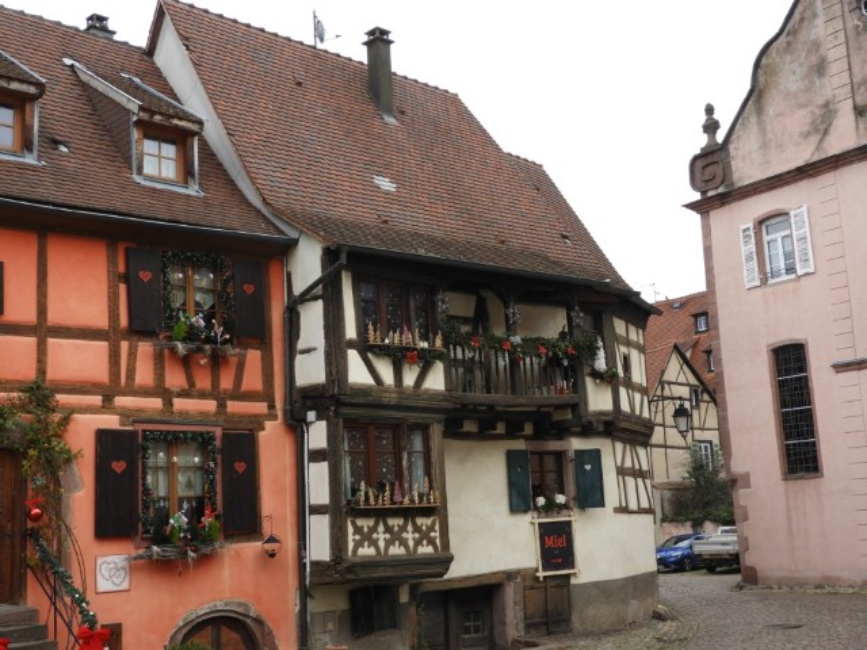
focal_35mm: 45
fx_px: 1127
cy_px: 325
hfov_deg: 42.1
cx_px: 434
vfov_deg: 32.2
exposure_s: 1/60
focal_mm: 8.1
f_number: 4
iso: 100
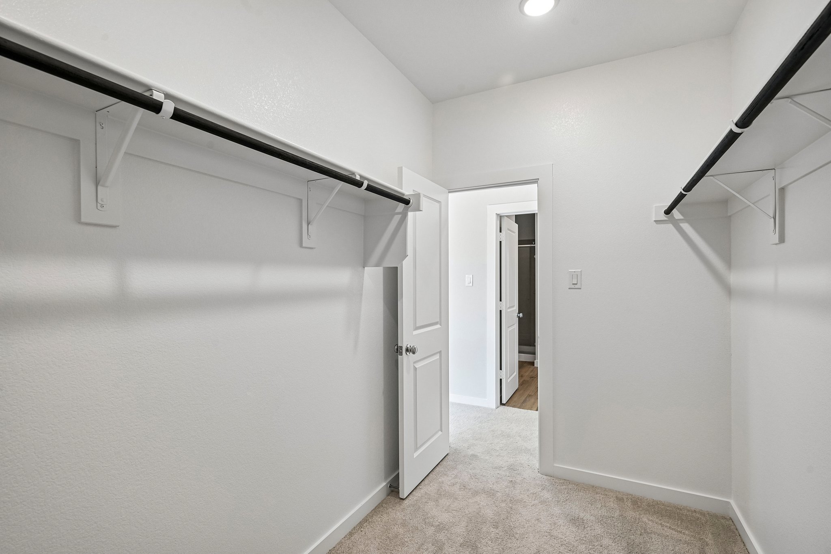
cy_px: 277
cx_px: 416
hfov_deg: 96.7
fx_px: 369
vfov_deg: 73.7
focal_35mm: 16
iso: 400
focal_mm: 16
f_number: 8
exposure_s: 1/50
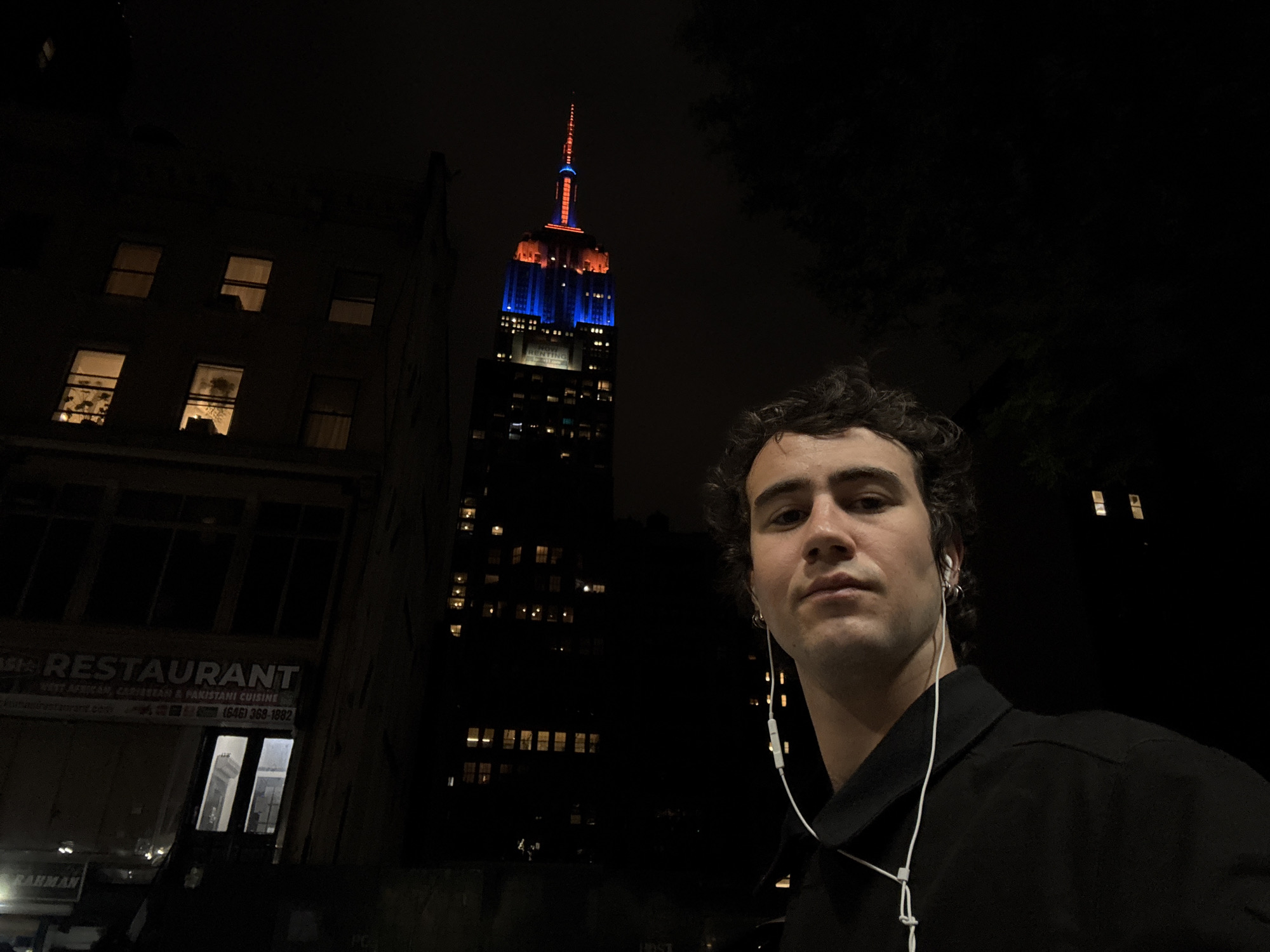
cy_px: 476
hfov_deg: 73.9
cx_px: 635
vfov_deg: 58.9
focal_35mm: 23
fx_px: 844
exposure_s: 1/60
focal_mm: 2.69
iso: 200
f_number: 1.9
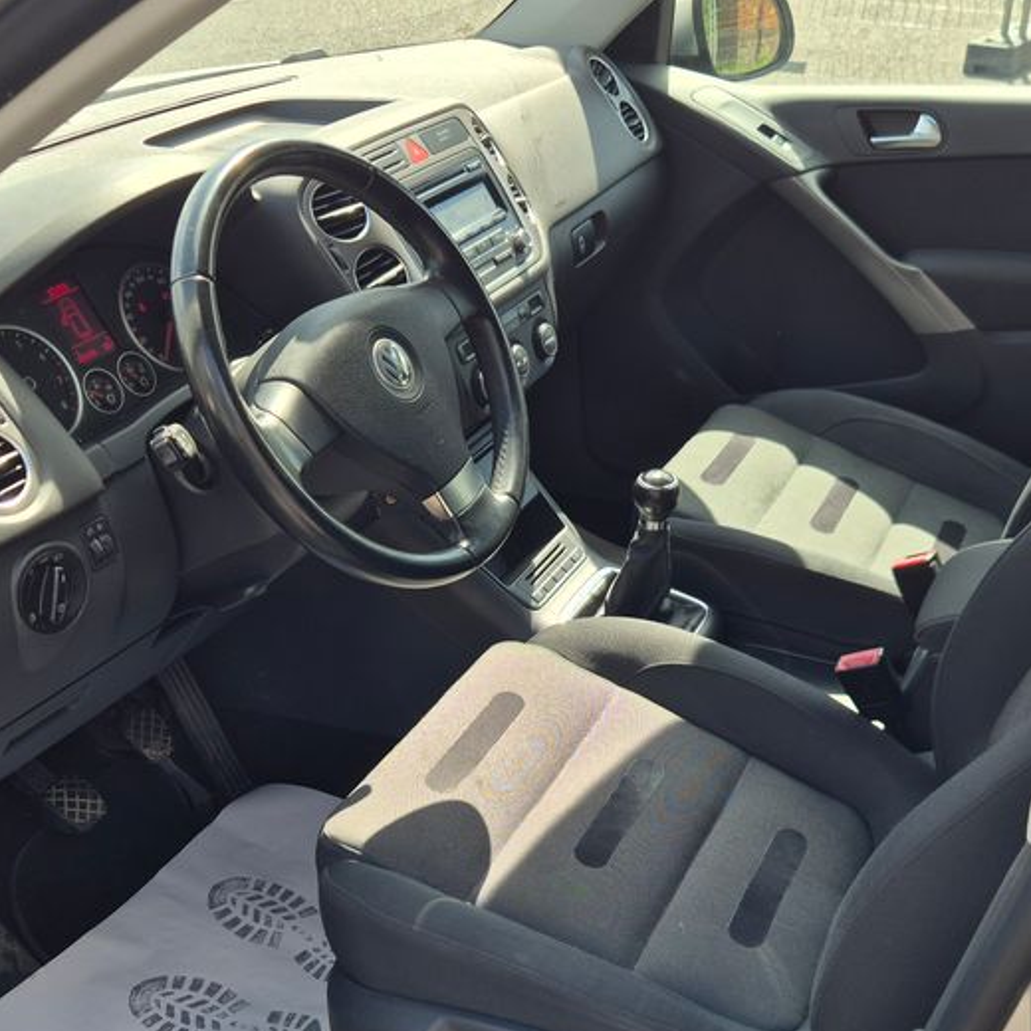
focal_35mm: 40
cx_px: 587
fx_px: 1348
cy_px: 664
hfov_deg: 41.8
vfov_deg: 41.5
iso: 25
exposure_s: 1/348
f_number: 1.8
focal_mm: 5.4
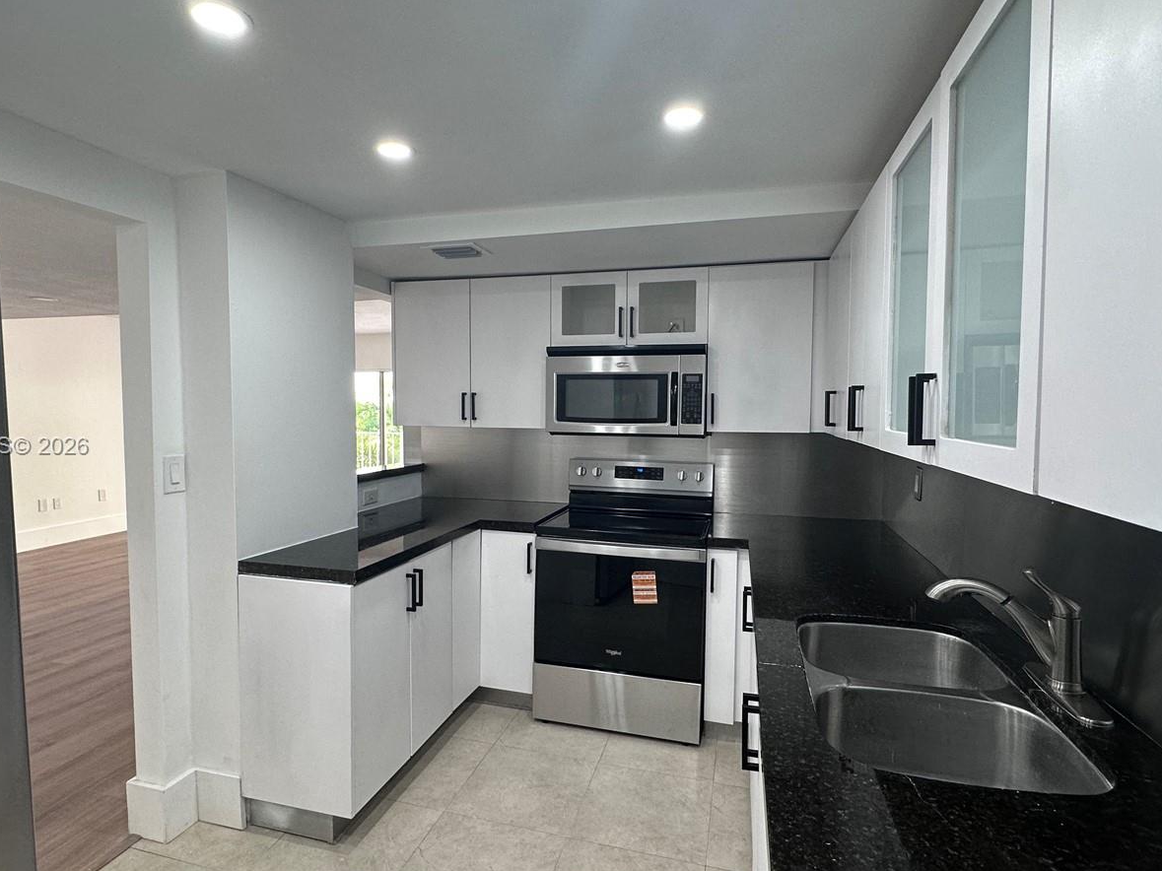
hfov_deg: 84.7
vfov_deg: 68.7
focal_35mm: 19
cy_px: 447
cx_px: 570
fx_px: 638
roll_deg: +0.1
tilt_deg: -3.9
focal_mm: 2.22
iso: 125
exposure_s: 1/120
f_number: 2.2
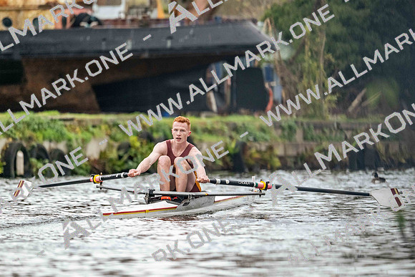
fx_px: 4612
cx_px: 208
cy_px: 138
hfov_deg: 5.2
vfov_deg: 3.4
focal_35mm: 400
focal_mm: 400
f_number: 4.5
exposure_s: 1/2500
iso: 3200
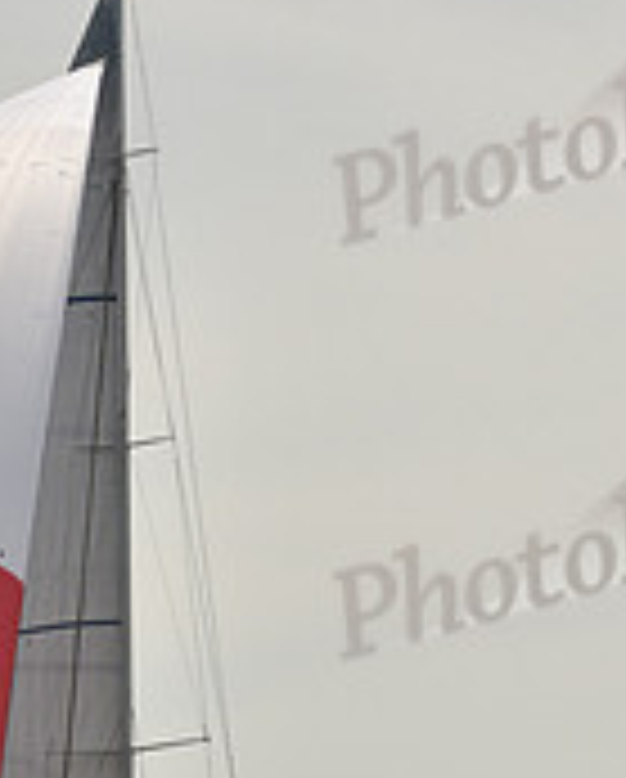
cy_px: 841
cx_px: 101
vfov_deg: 8.7
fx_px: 5082
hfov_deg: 7.0
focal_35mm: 220
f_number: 11
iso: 400
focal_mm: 70
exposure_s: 1/1600
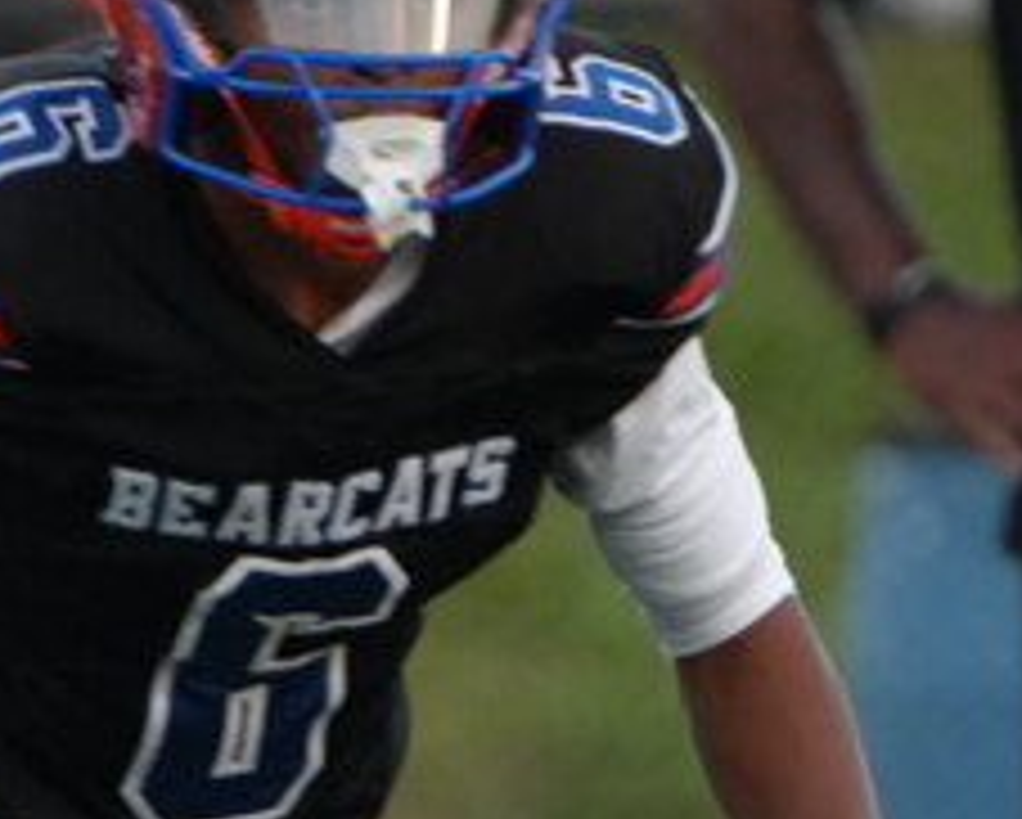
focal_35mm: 3807
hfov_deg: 0.5
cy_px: 720
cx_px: -401
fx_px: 115250
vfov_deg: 0.4
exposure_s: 1/500
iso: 1250
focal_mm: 600
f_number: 6.3
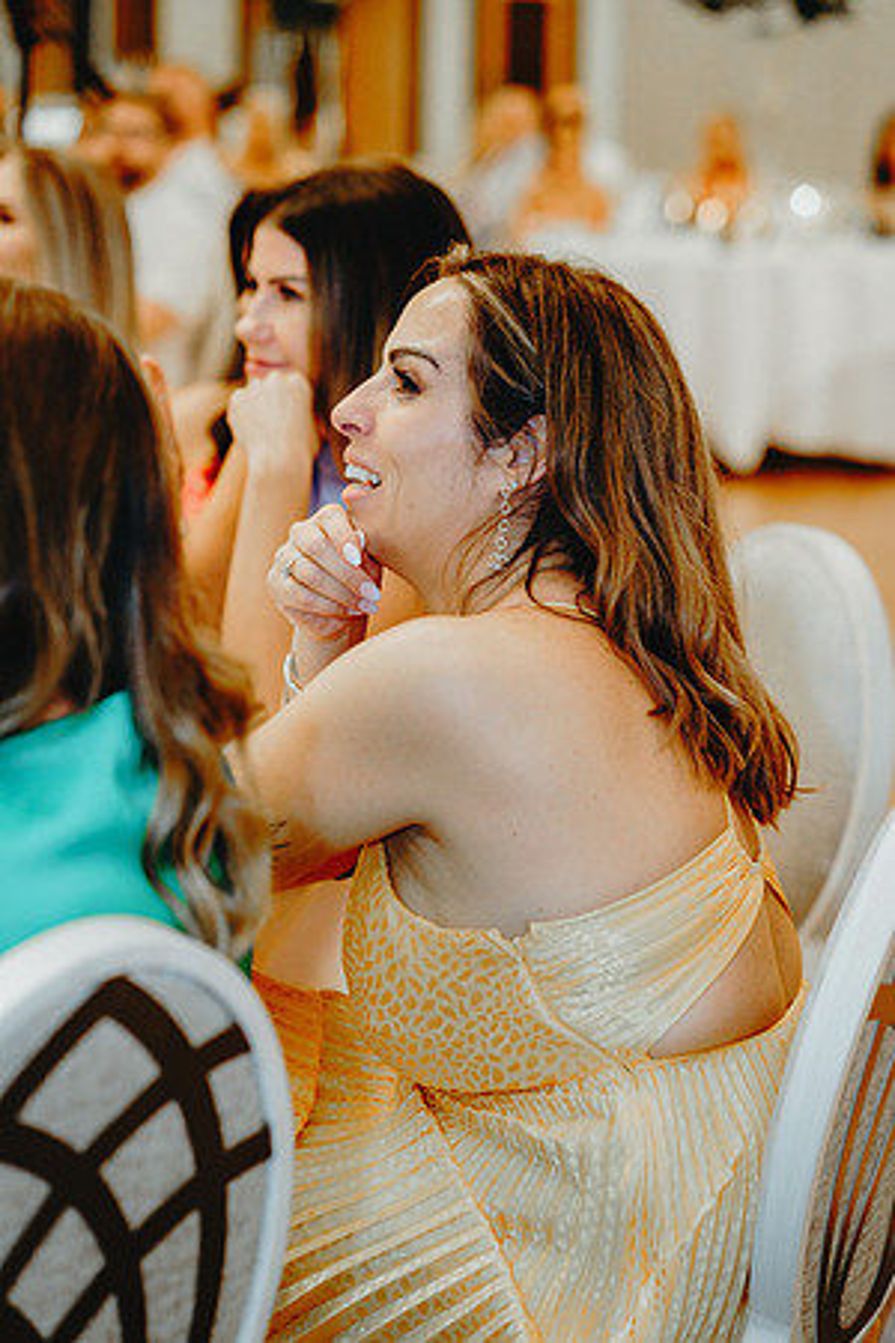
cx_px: 448
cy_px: 672
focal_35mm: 85
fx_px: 3170
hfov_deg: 16.1
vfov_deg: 23.9
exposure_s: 1/125
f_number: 3.5
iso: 3200
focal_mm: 85
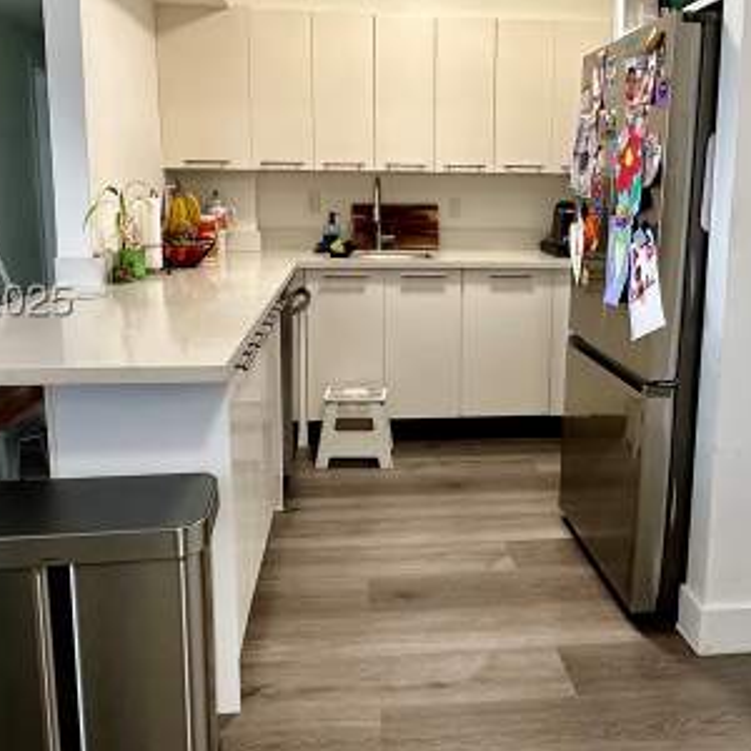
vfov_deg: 49.5
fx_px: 810
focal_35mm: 33
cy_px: 308
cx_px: 441
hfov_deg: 49.5
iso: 160
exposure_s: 1/60
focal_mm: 2.22
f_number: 2.2
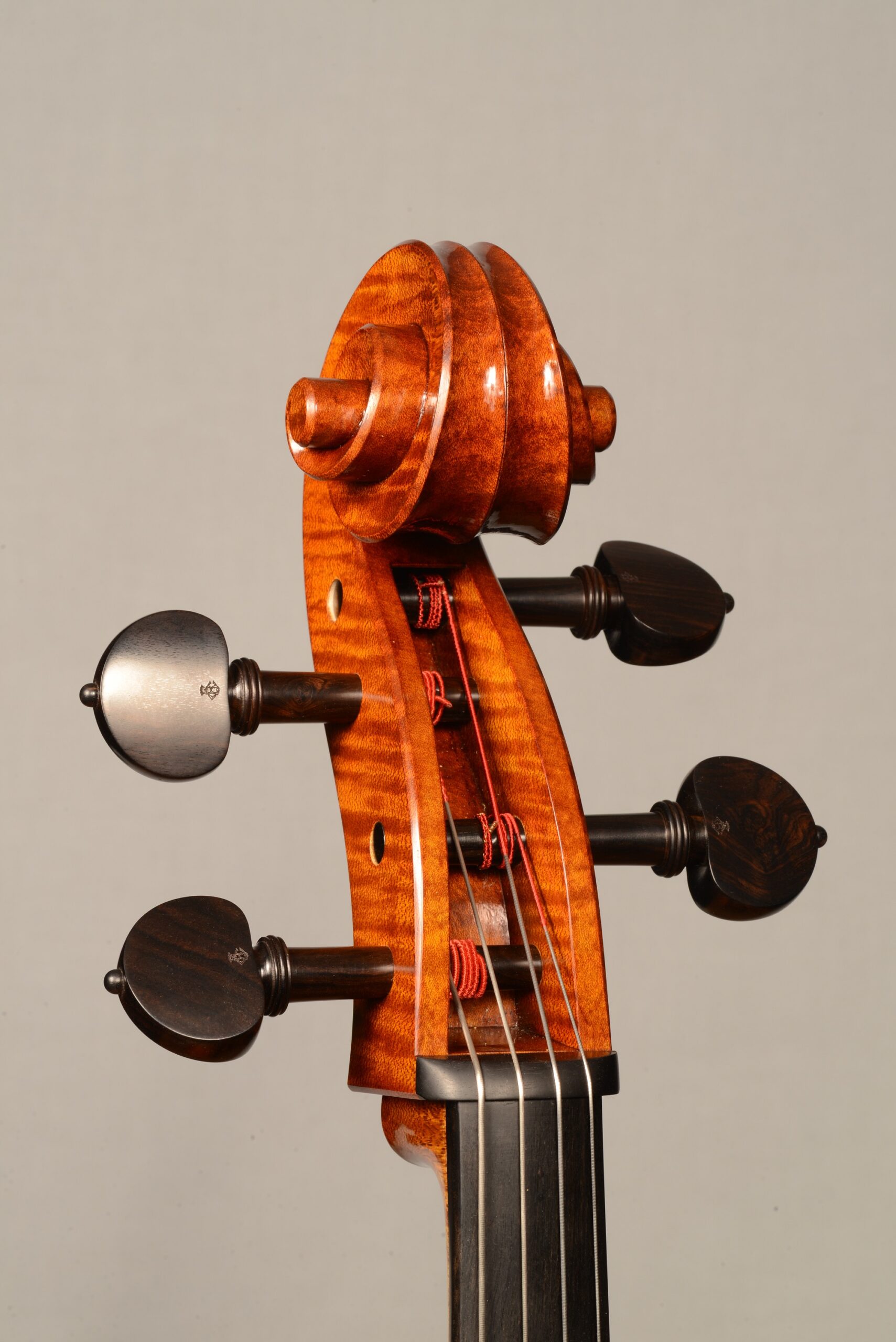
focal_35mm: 105
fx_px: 3916
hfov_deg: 13.1
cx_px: 448
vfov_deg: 19.4
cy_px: 671
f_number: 22
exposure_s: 1.6
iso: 100
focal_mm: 105
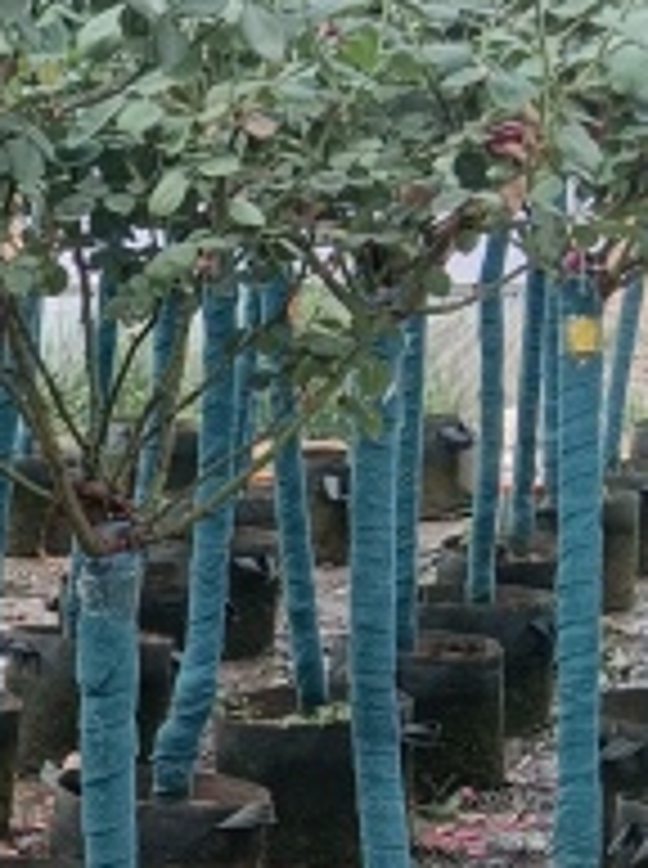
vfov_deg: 13.5
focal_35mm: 144
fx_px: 3606
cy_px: 938
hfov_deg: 9.3
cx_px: -846
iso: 102
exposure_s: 1/118
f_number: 1.8
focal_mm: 4.05
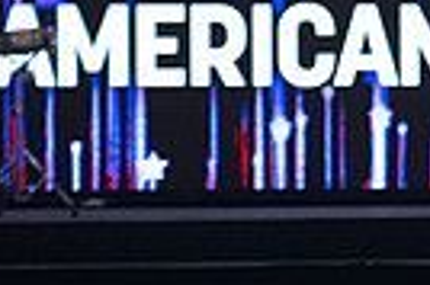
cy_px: 146
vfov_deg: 4.5
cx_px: 825
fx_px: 3615
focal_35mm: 303
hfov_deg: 6.6
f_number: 4
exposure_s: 1/400
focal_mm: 70
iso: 2500
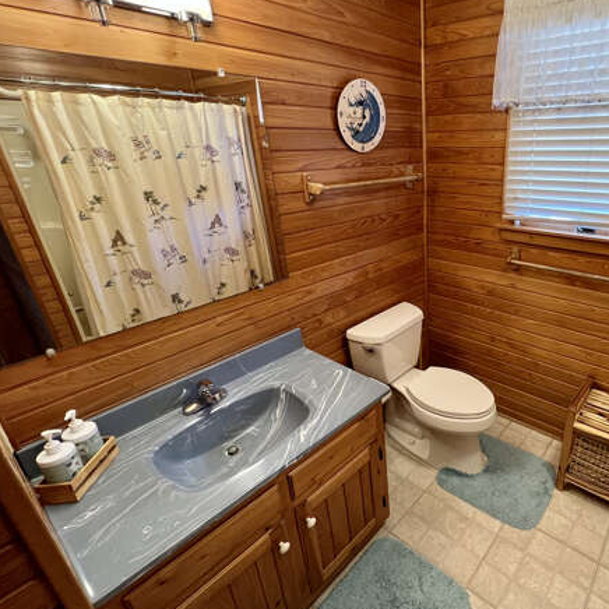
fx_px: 358
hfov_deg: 76.8
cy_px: 306
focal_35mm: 18
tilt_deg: -23.5
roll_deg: +0.1
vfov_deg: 80.7
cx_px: 430
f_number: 1.8
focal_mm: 1.57
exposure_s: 1/60
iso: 250
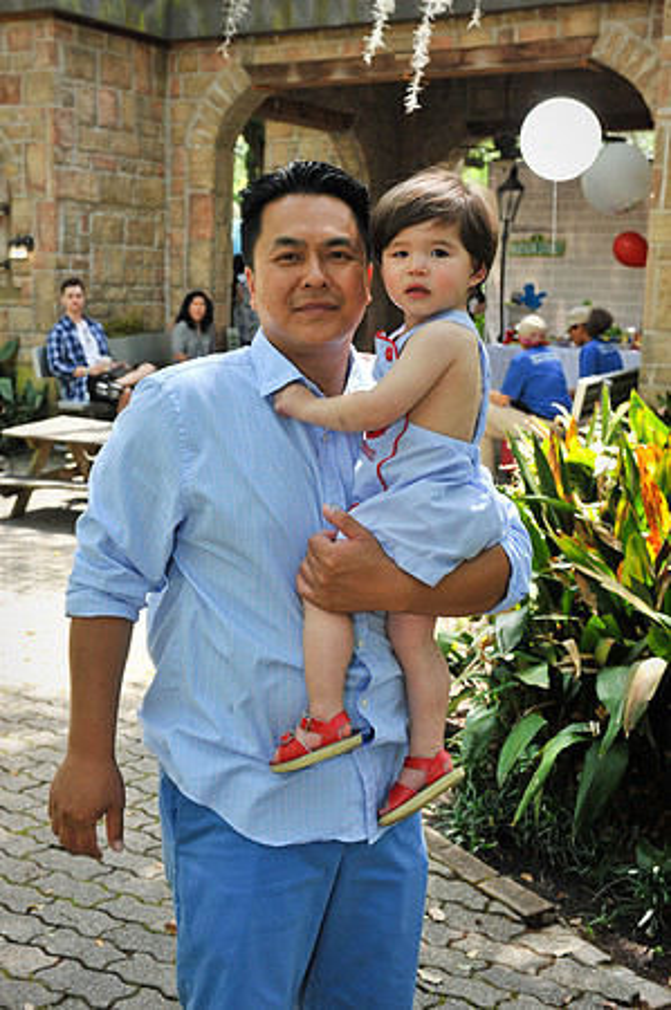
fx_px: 1401
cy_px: 505
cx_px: 336
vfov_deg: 39.6
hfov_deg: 26.9
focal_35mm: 50
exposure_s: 1/160
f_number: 8
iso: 640
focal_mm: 50
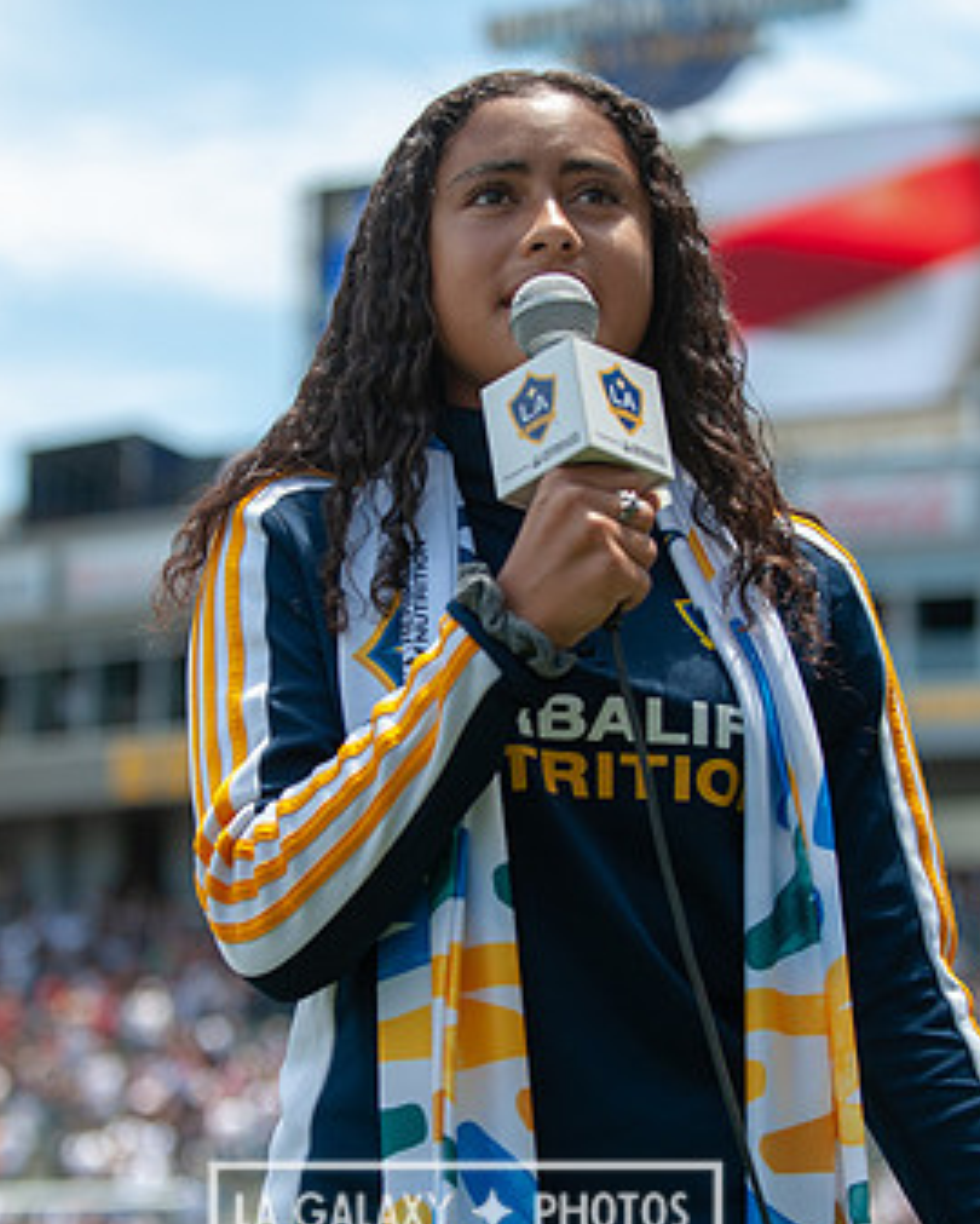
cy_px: 665
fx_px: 4093
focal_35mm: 113
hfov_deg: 13.7
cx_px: 465
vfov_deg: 17.0
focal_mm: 70
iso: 200
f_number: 3.5
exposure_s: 1/1250
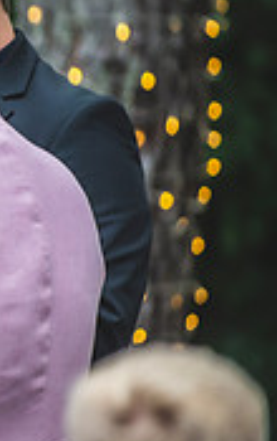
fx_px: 8108
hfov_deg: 1.9
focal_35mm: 674
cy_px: 215
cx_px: -443
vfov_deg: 3.1
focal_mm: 200
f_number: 2.8
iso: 1000
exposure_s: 1/640
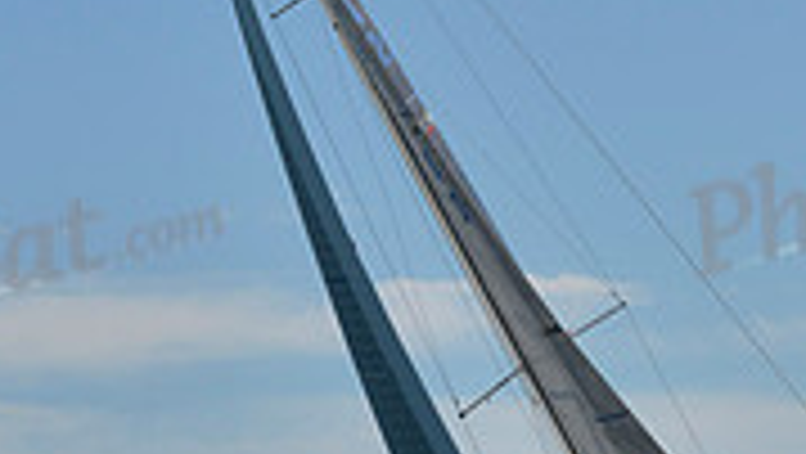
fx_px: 5090
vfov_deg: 5.1
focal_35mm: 238
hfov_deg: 9.1
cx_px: 457
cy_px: -9
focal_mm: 70
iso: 280
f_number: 10
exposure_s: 1/1250
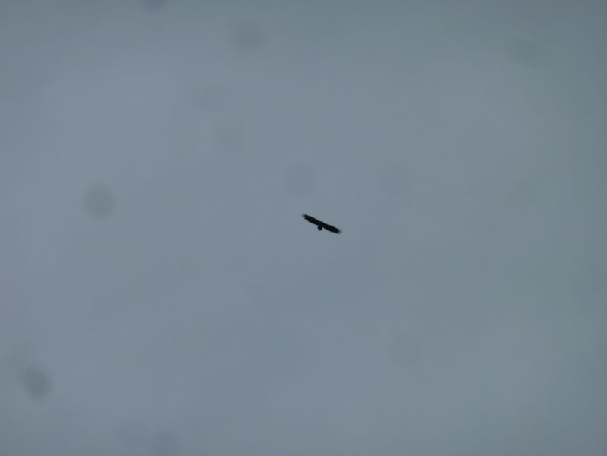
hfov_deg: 6.6
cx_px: 304
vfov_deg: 5.0
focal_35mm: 300
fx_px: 5261
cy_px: 228
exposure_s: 1/320
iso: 80
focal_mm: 49.2
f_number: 4.9
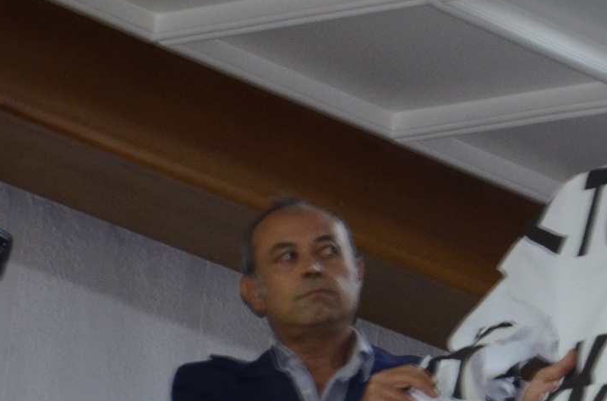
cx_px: 883
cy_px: 192
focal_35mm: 541
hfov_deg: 3.8
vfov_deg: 2.5
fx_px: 9095
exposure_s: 1/60
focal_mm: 105
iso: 1000
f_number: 5.6
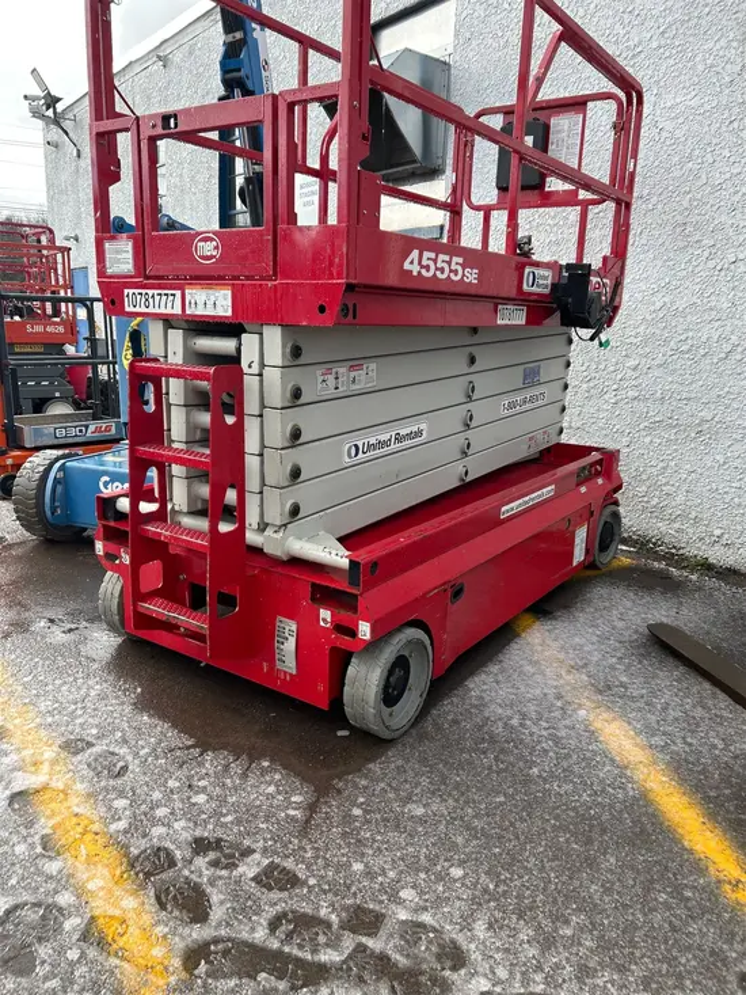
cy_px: 498
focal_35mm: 26
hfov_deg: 53.1
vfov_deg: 67.3
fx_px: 747
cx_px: 373
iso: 50
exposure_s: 1/733
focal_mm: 5.7
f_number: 1.5
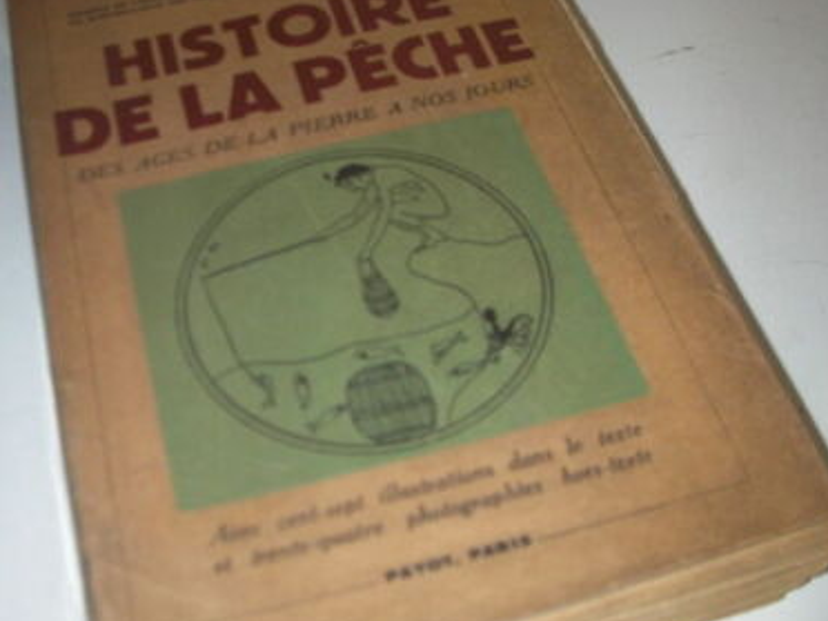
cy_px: 305
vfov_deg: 29.7
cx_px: 352
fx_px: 1172
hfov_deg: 38.8
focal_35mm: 49
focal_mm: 6.3
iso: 200
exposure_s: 1/30
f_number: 3.5
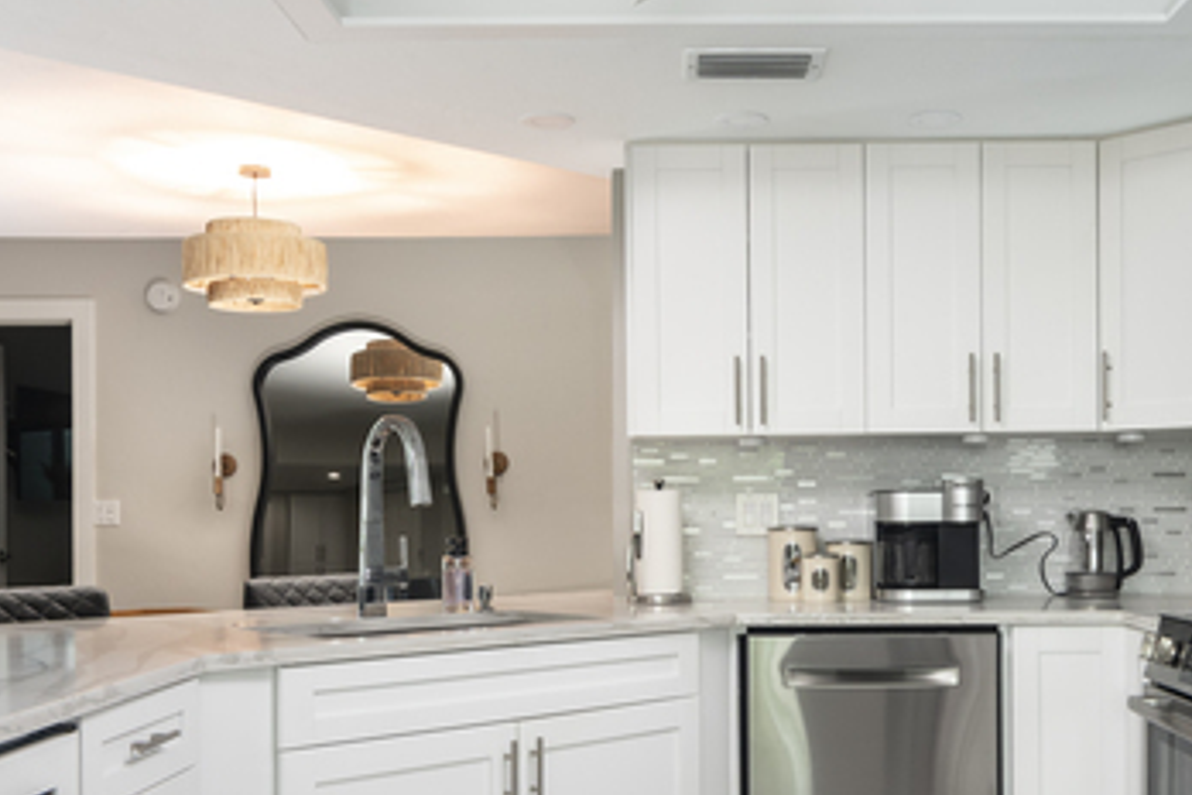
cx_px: 692
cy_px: 528
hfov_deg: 46.2
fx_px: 1393
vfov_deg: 31.6
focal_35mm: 42
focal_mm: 13
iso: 200
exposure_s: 1/50
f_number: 10
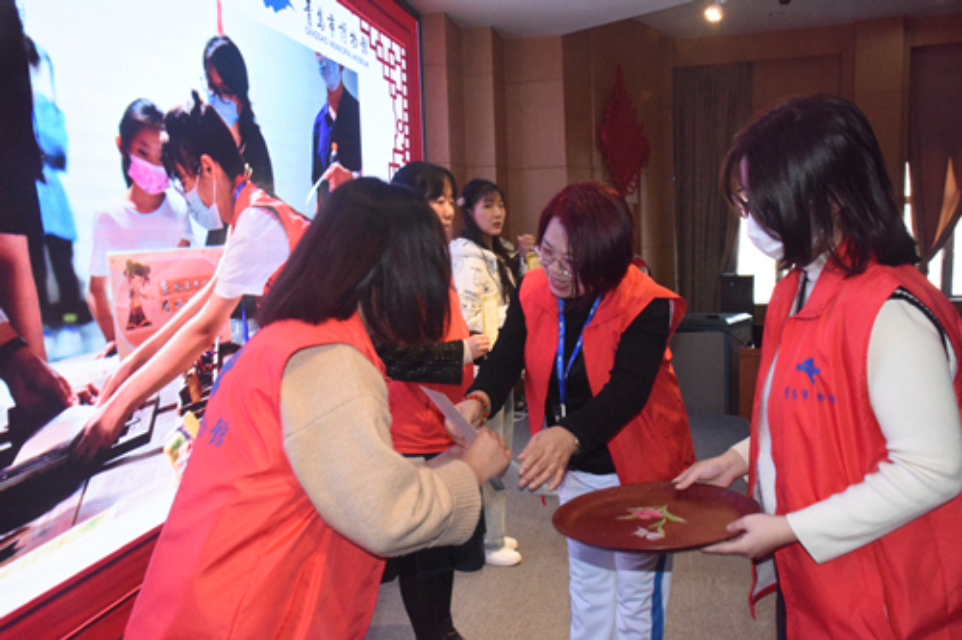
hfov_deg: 61.9
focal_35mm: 30
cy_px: 320
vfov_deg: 43.6
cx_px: 481
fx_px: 801
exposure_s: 1/60
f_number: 22
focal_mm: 30
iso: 12800
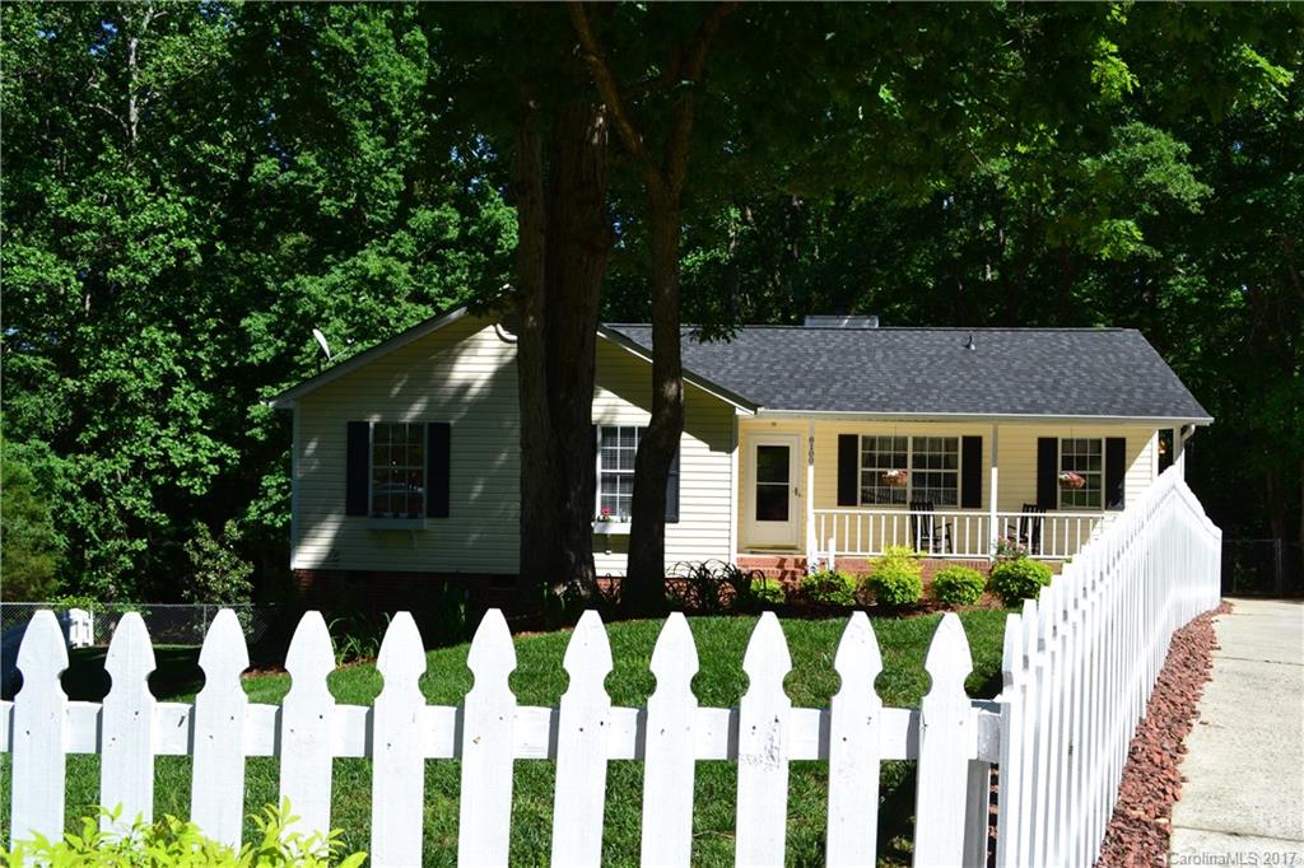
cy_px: 434
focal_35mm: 33
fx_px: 1195
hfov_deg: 57.2
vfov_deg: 39.9
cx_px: 652
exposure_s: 1/400
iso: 400
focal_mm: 22
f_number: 11
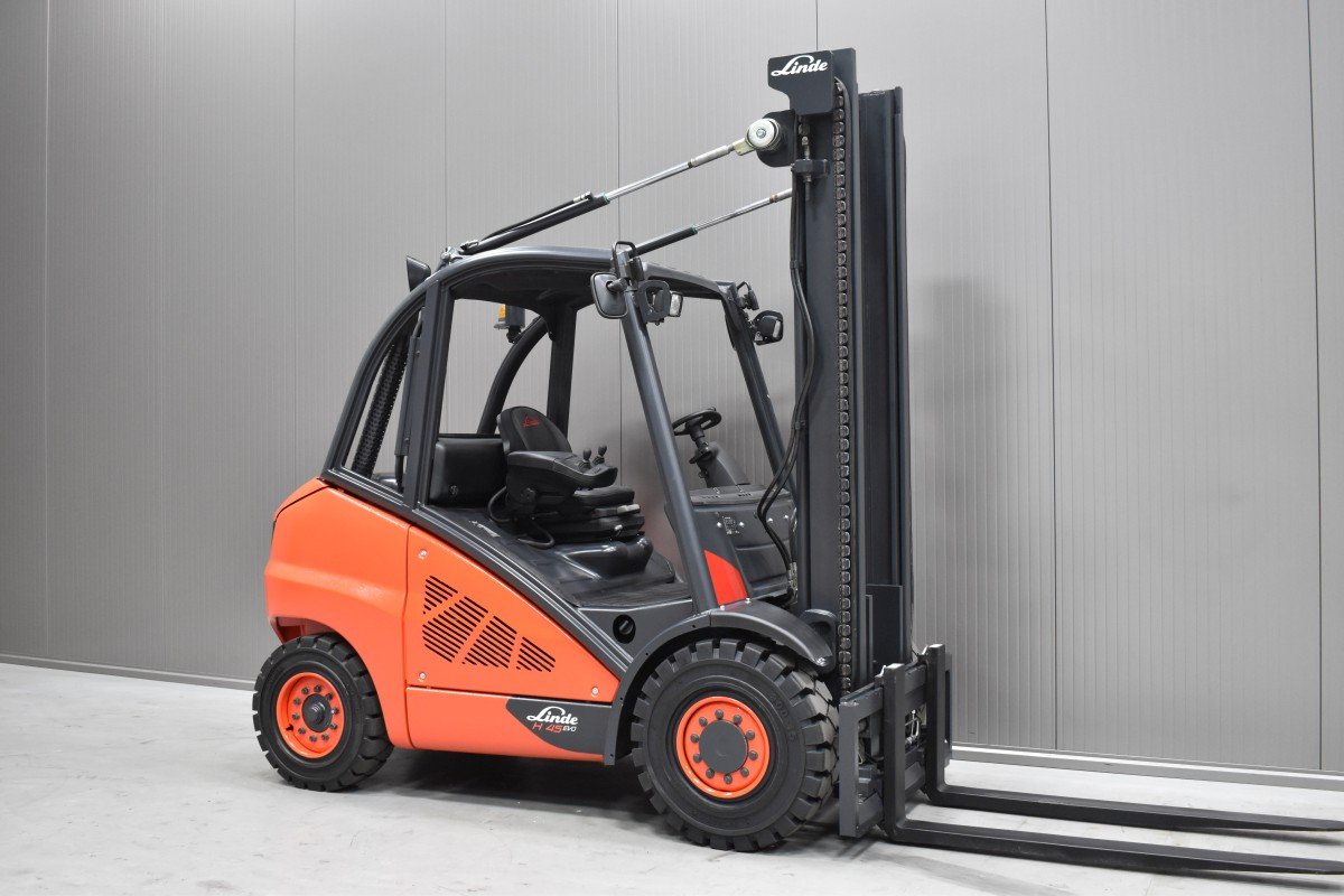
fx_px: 1344
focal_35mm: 36
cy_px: 448
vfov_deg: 36.9
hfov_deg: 53.1
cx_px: 672
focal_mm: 24
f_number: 5
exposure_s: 1/40
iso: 1600
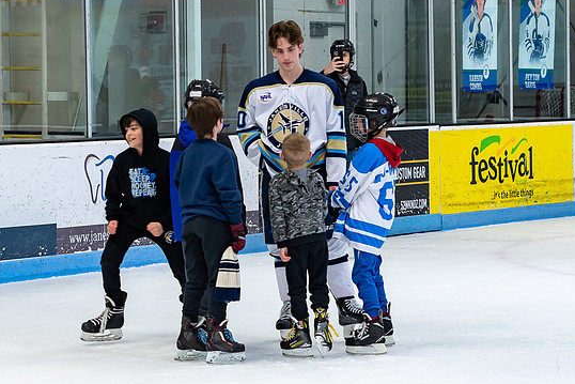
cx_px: 288
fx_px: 2540
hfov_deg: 12.9
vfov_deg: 8.6
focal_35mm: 159
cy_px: 170
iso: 400
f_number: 4
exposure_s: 1/200
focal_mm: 70
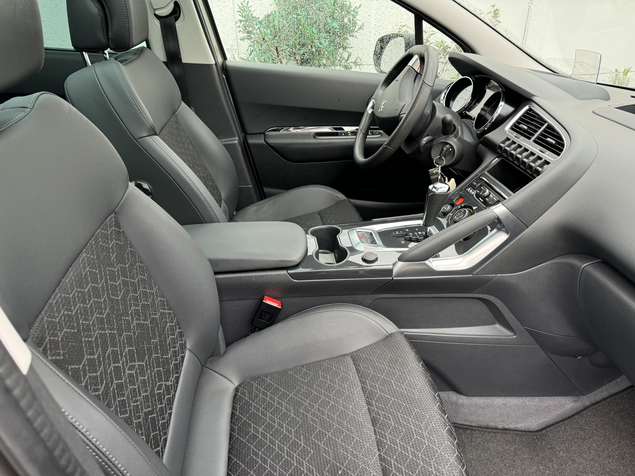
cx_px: 318
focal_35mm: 24
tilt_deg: -28.6
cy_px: 238
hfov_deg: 71.6
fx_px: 440
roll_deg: +2.6
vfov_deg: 56.8
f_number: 1.78
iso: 200
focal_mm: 6.76
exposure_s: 1/107
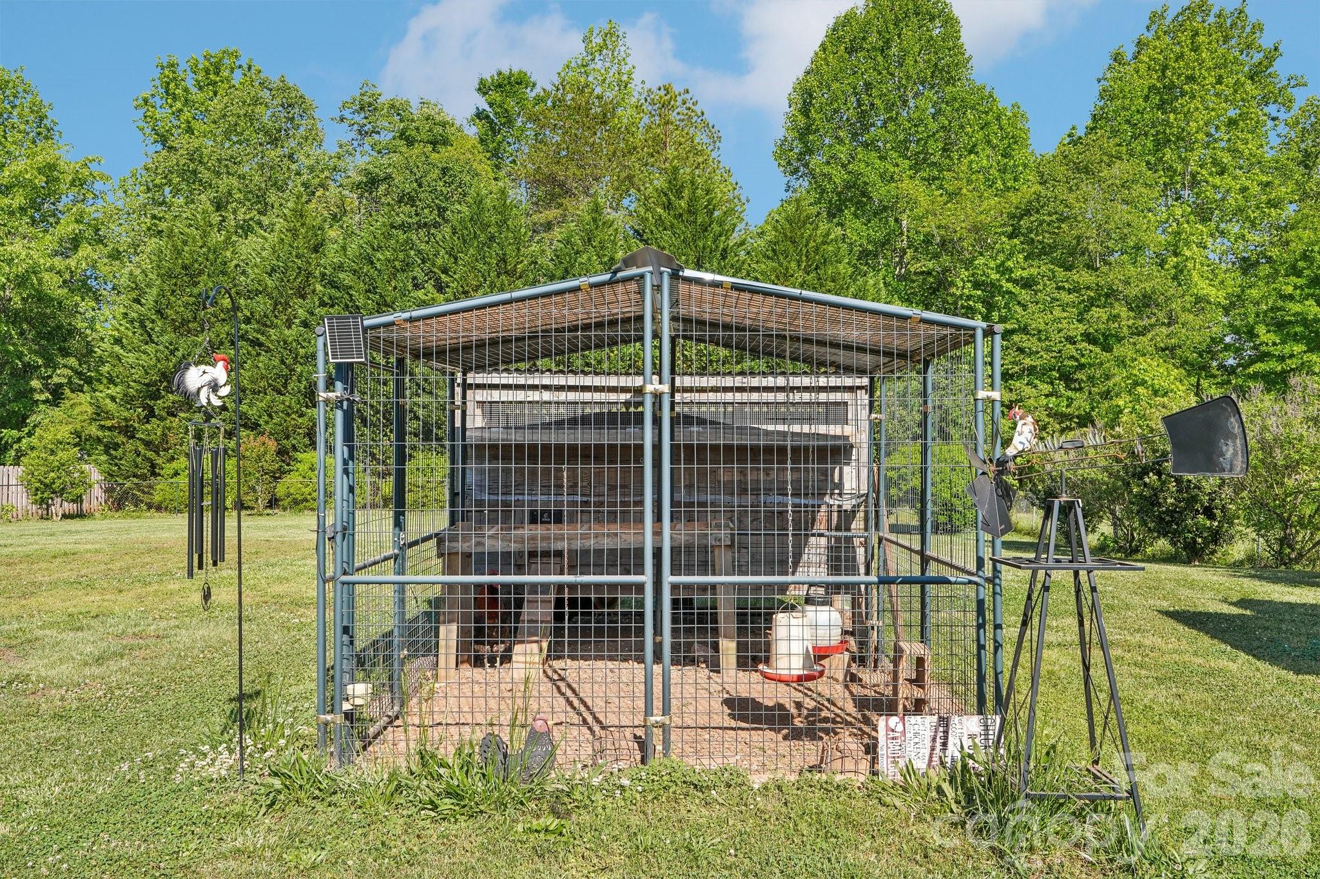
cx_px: 660
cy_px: 440
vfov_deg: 43.6
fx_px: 1100
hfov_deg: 61.9
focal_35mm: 30
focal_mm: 20
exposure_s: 1/45
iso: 100
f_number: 8
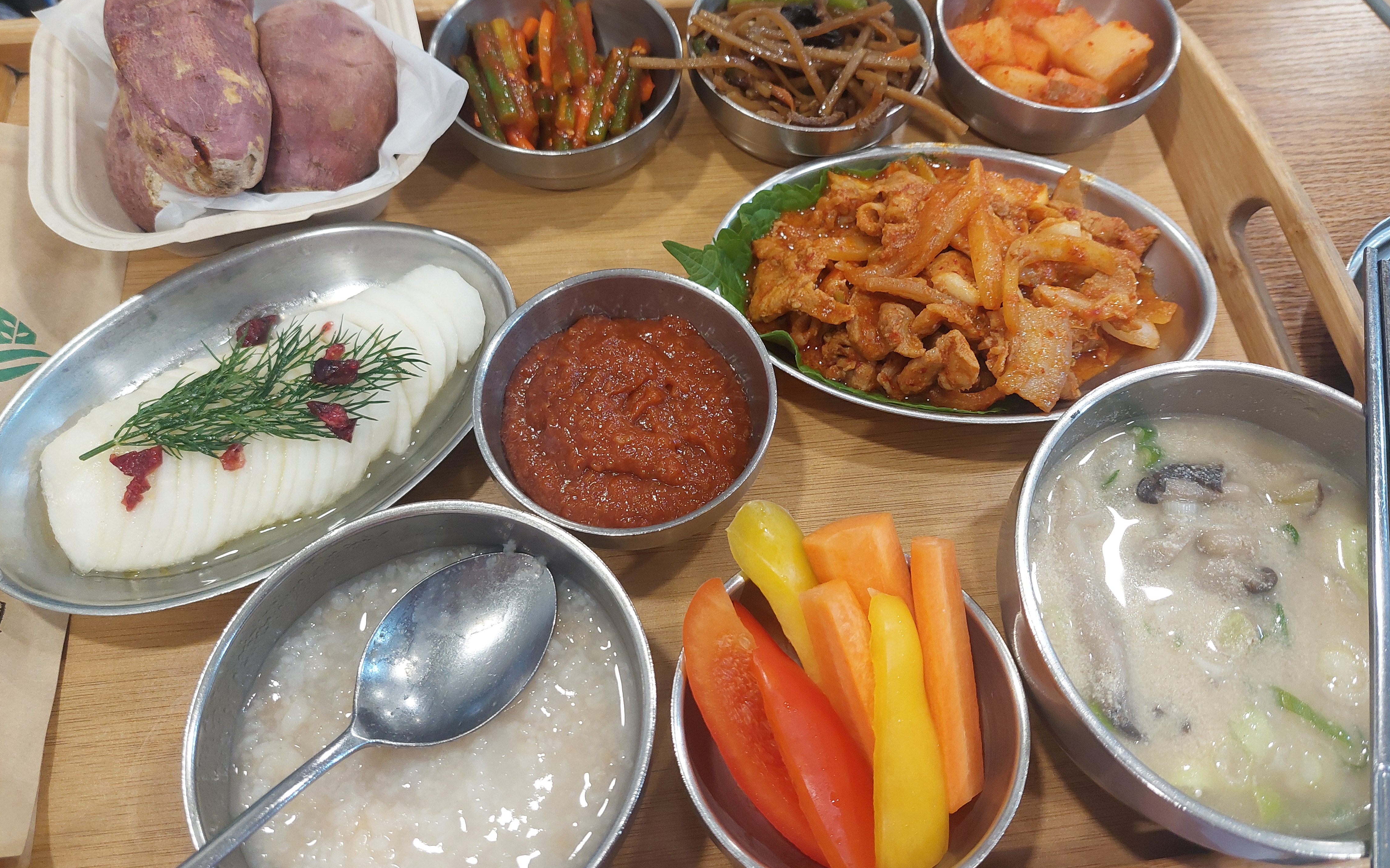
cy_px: 383
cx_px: 705
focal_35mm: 27
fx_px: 1023
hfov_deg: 68.4
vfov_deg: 45.9
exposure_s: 1/60
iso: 320
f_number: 1.8
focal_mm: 5.23
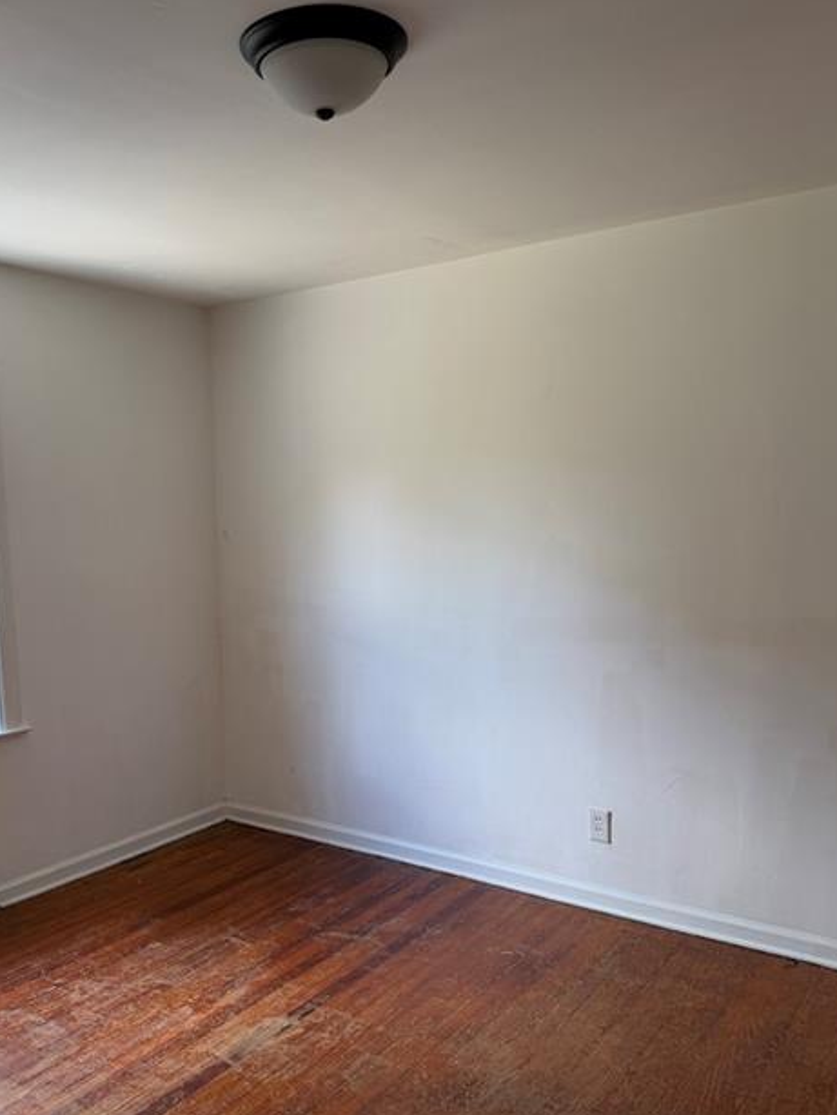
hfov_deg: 46.6
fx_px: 967
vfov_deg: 59.7
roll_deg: +2.0
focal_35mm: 30
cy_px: 632
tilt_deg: -6.4
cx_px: 341
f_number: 1.78
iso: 100
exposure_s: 1/121
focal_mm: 6.76
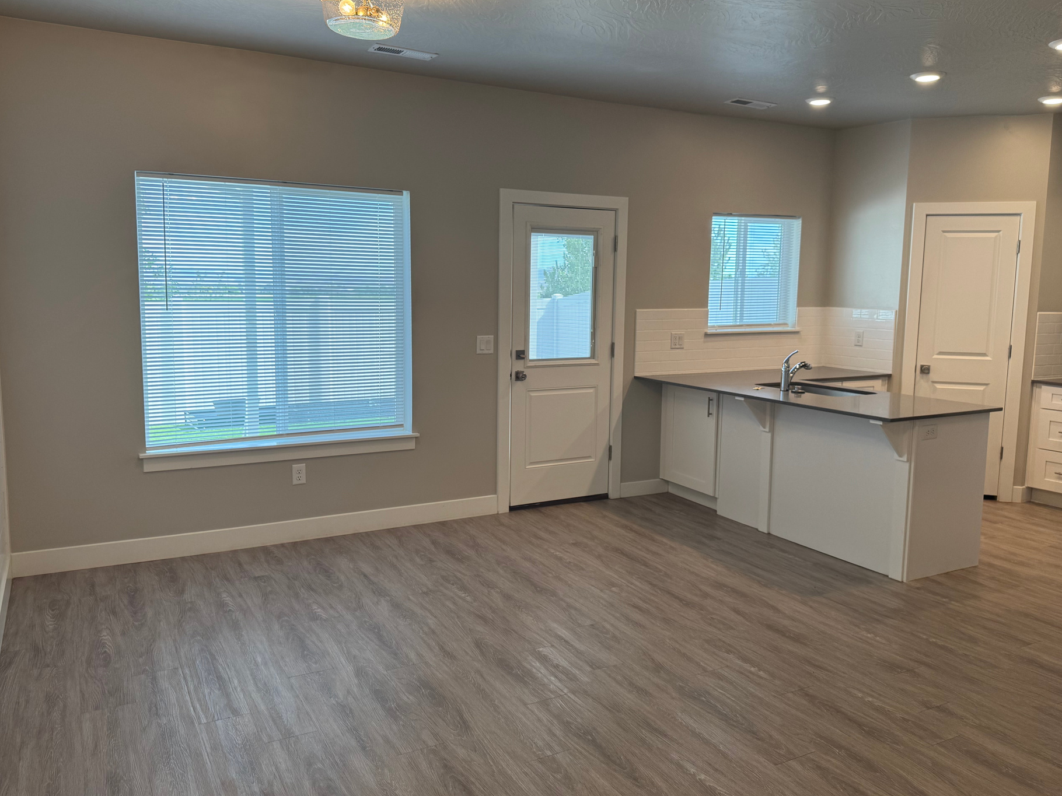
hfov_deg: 65.3
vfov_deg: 51.3
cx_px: 524
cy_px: 385
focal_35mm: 27
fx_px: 828
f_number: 1.78
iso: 80
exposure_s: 1/162
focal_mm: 6.76
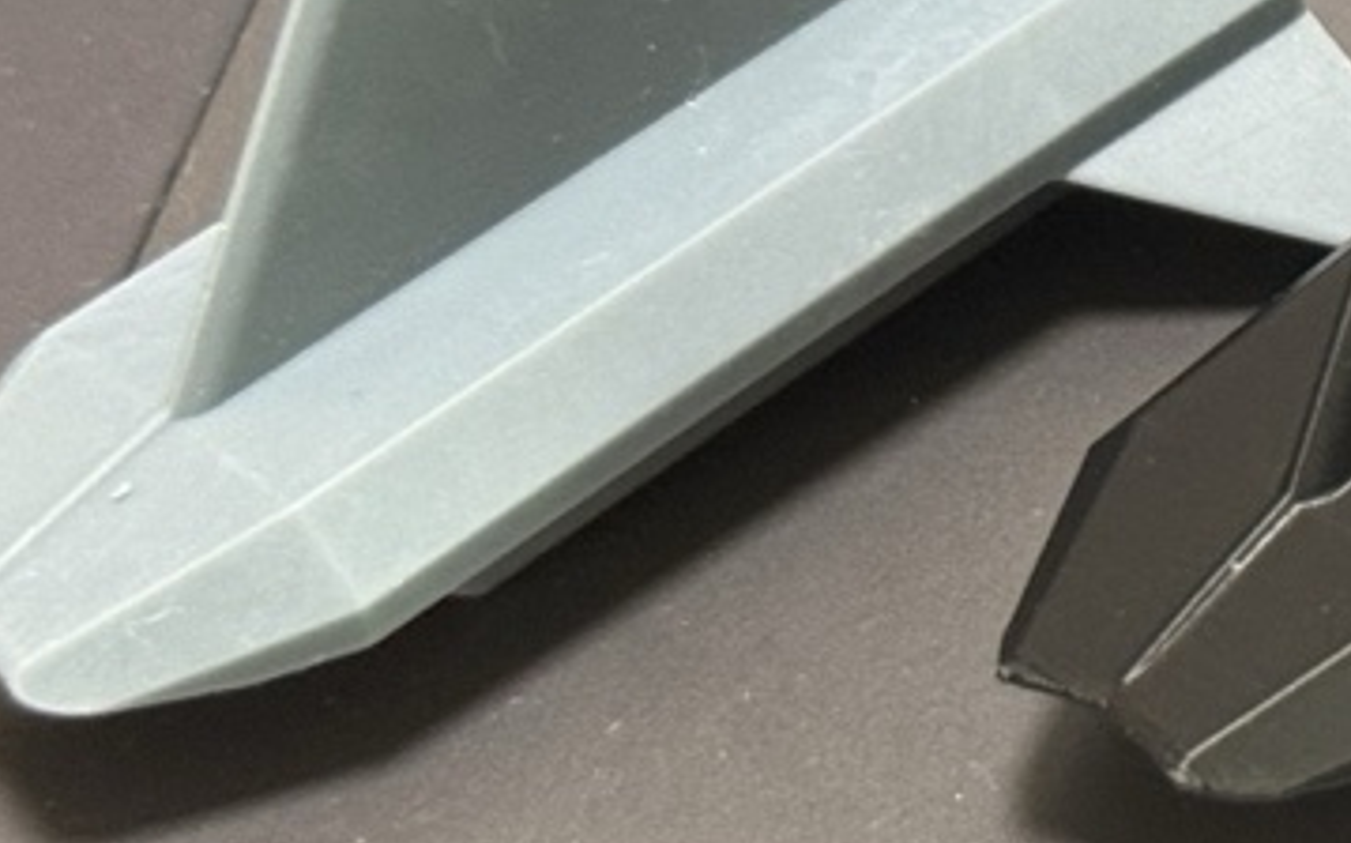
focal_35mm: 170
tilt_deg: -33.7
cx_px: 1818
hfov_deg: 11.9
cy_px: -252
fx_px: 6256
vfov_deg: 7.6
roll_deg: +1.9
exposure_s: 1/40
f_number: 1.78
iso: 250
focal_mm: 6.76
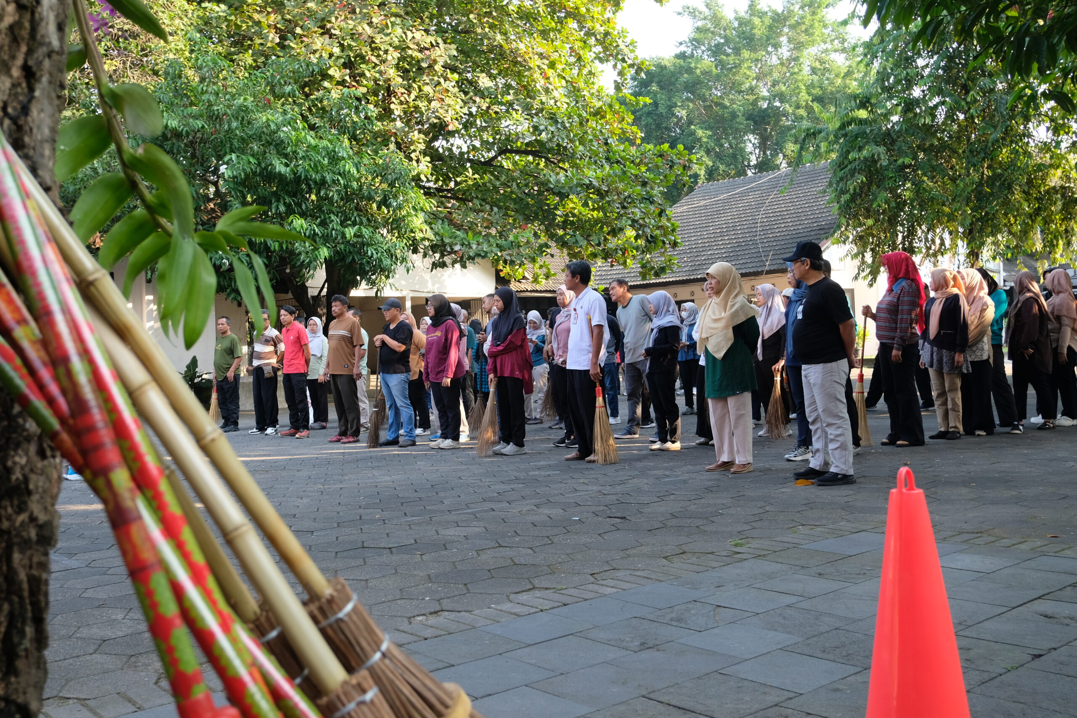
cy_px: 359
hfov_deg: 55.8
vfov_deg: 38.9
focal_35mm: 34
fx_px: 1017
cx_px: 538
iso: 400
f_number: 4.2
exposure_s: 1/120
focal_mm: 22.8
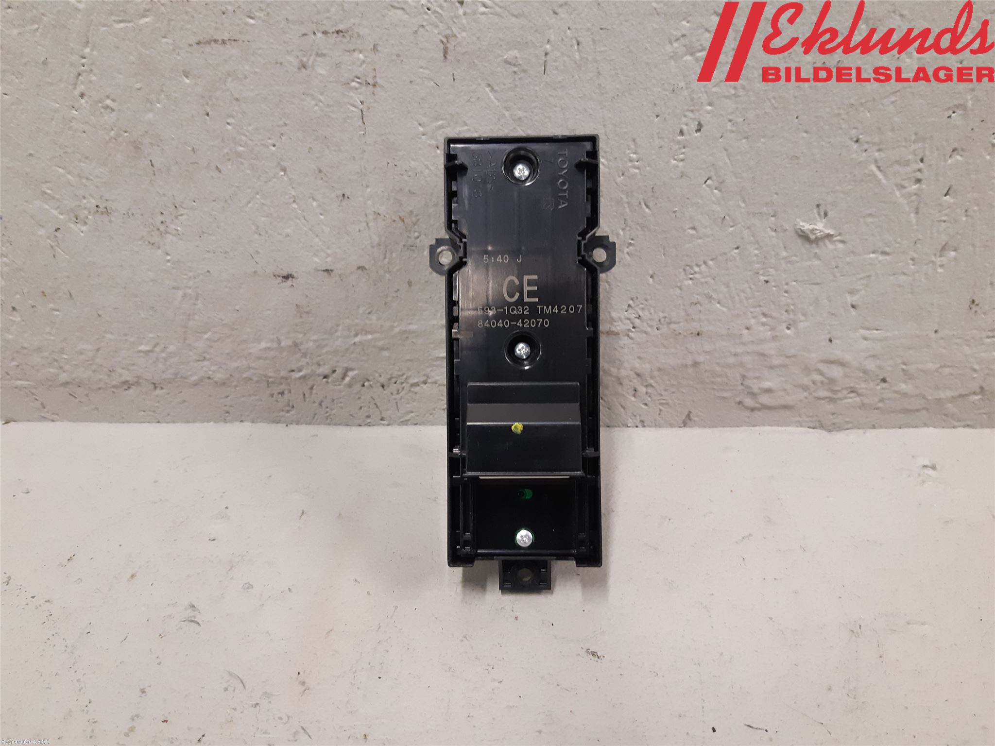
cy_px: 373
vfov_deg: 53.1
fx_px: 747
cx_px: 498
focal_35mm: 26
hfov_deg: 67.3
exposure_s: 1/60
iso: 250
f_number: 1.7
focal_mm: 3.93
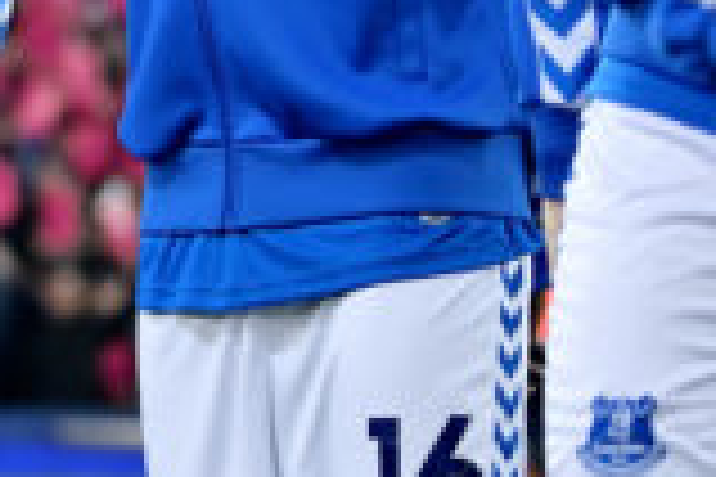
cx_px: -225
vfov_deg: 2.8
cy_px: -212
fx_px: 9586
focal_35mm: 482
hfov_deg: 4.3
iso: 1250
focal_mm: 102
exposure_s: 1/1250
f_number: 3.2
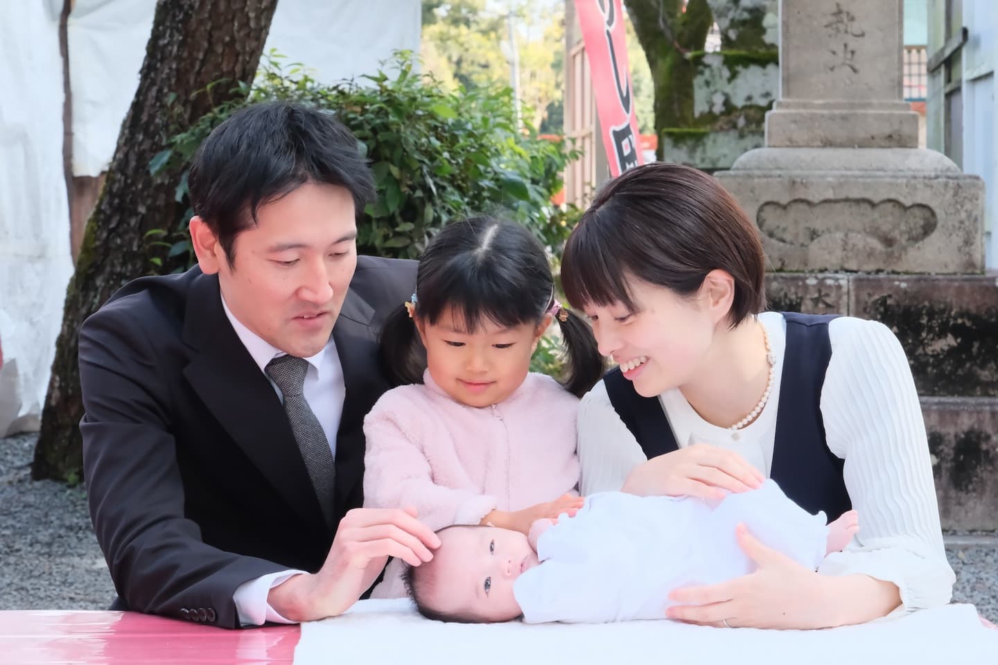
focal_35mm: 85
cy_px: 332
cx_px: 499
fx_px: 2356
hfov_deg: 23.9
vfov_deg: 16.1
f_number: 10
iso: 1600
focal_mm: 56.5
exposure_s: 1/125
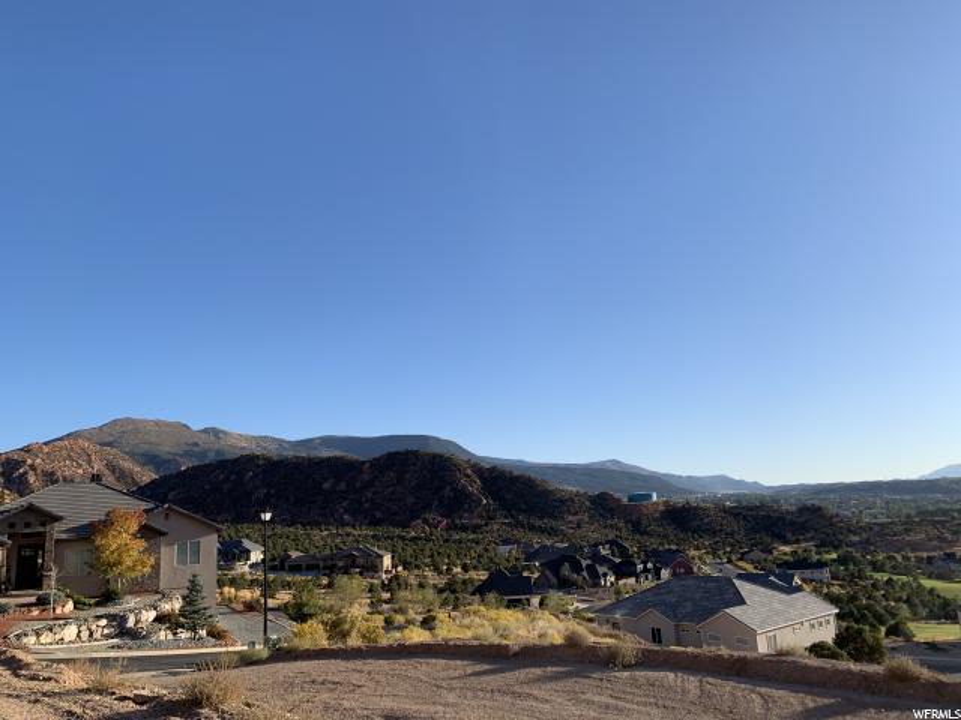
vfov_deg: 53.1
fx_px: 722
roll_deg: +2.5
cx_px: 480
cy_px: 360
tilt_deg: +12.6
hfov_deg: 67.3
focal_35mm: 26
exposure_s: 1/1880
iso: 25
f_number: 1.8
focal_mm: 4.25
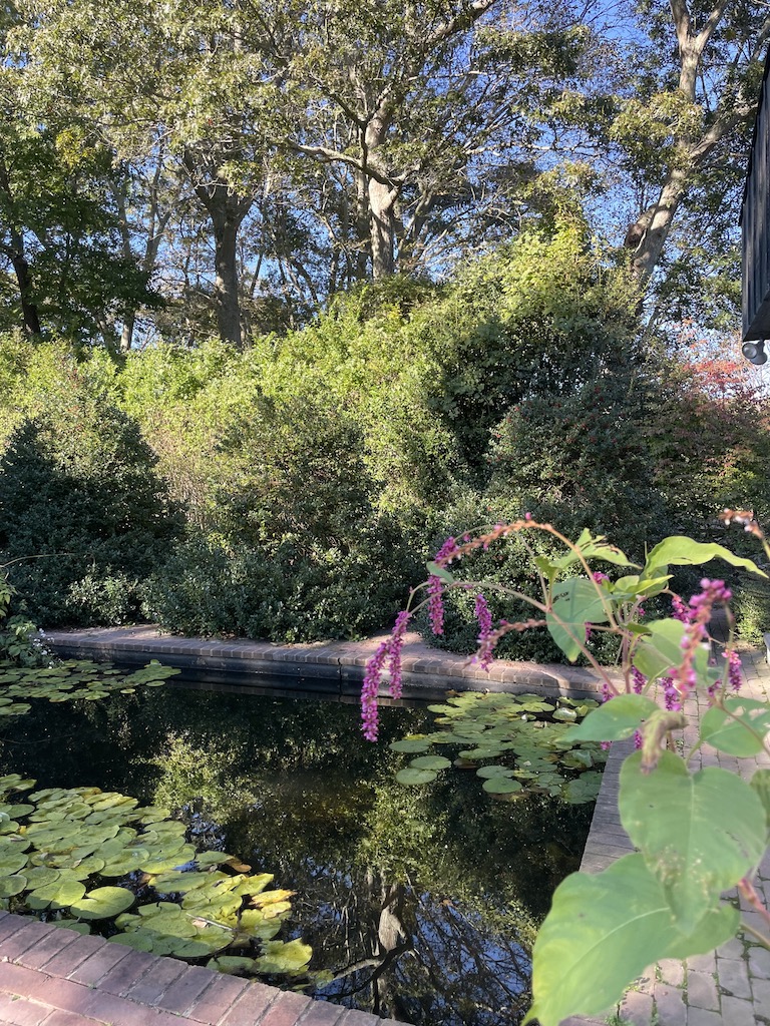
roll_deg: +1.1
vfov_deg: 67.3
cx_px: 385
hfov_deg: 53.1
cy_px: 513
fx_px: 771
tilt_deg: -1.5
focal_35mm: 26
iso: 32
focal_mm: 4.2
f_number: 1.6
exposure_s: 1/262
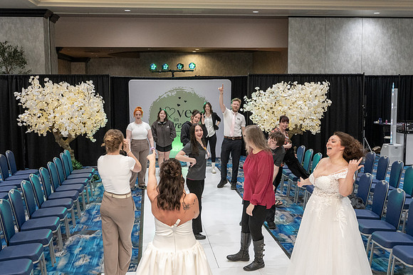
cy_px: 138
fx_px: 482
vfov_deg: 31.9
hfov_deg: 46.4
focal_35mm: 42
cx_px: 206
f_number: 4
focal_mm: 28
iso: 2000
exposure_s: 1/320
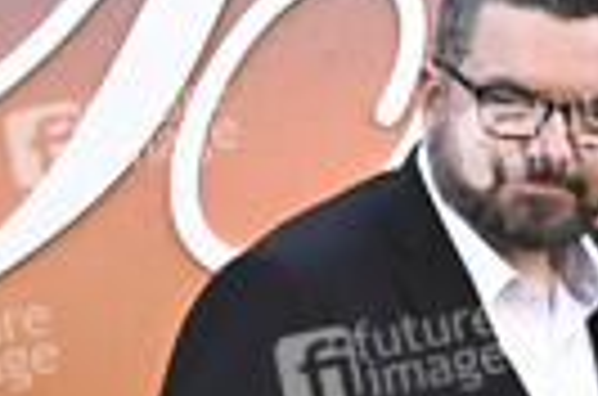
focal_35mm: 136
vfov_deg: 9.9
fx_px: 2254
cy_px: 472
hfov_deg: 14.1
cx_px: 901
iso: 800
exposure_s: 1/320
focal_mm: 40
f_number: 7.1
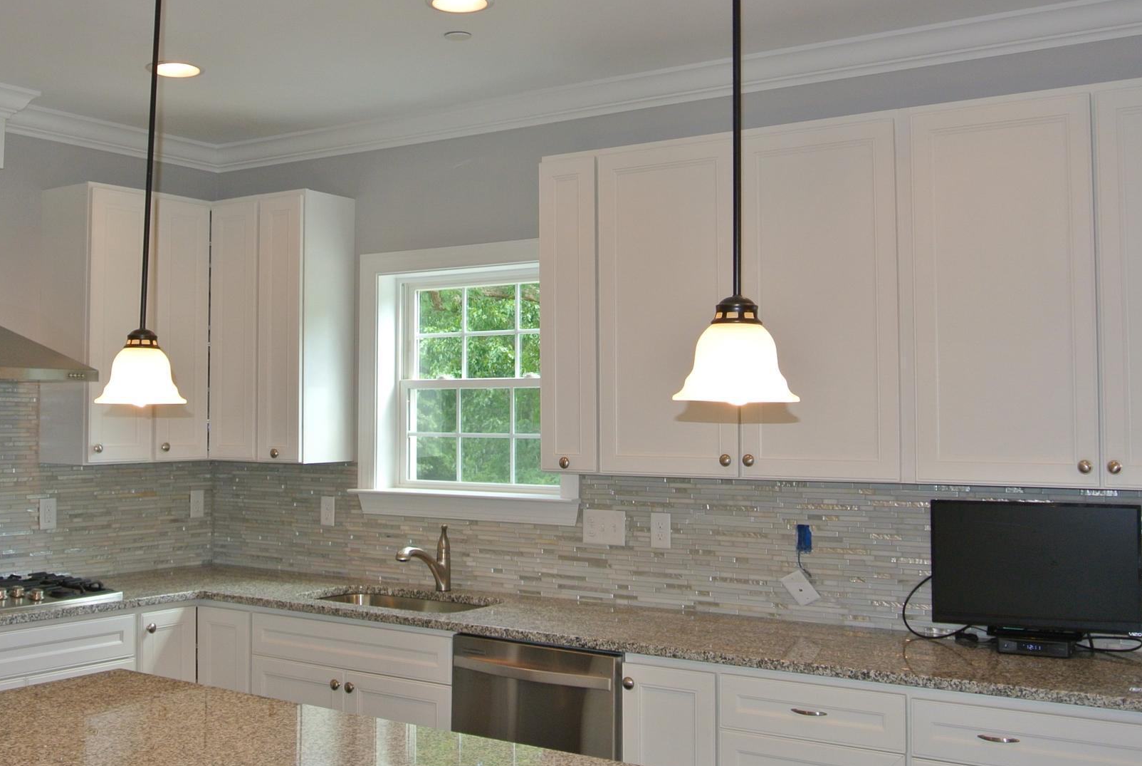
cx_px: 484
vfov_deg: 36.0
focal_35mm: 37
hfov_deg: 51.6
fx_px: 1176
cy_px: 338
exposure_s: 1/60
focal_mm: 11
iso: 200
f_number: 3.5
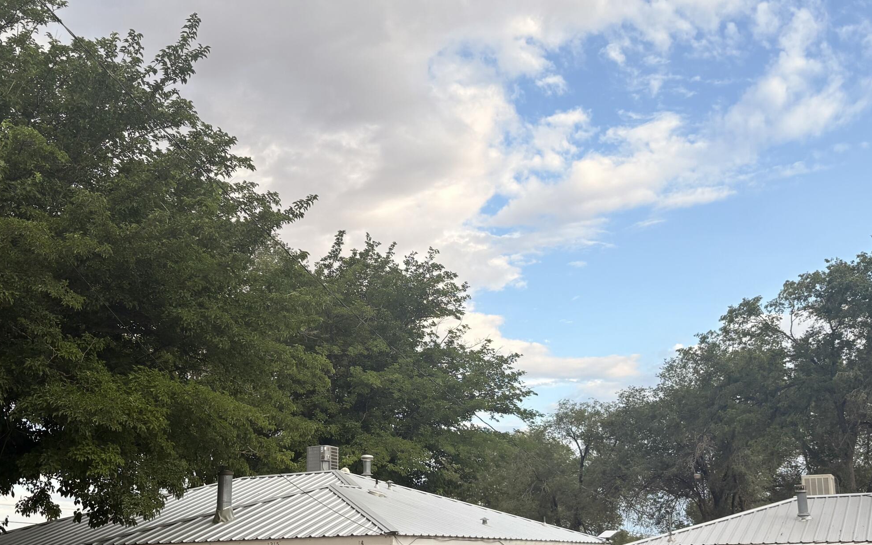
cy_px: 350
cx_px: 419
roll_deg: +0.6
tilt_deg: +13.0
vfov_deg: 30.4
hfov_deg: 47.2
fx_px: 998
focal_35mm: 42
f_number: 1.6
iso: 50
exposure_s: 1/1048
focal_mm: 5.96
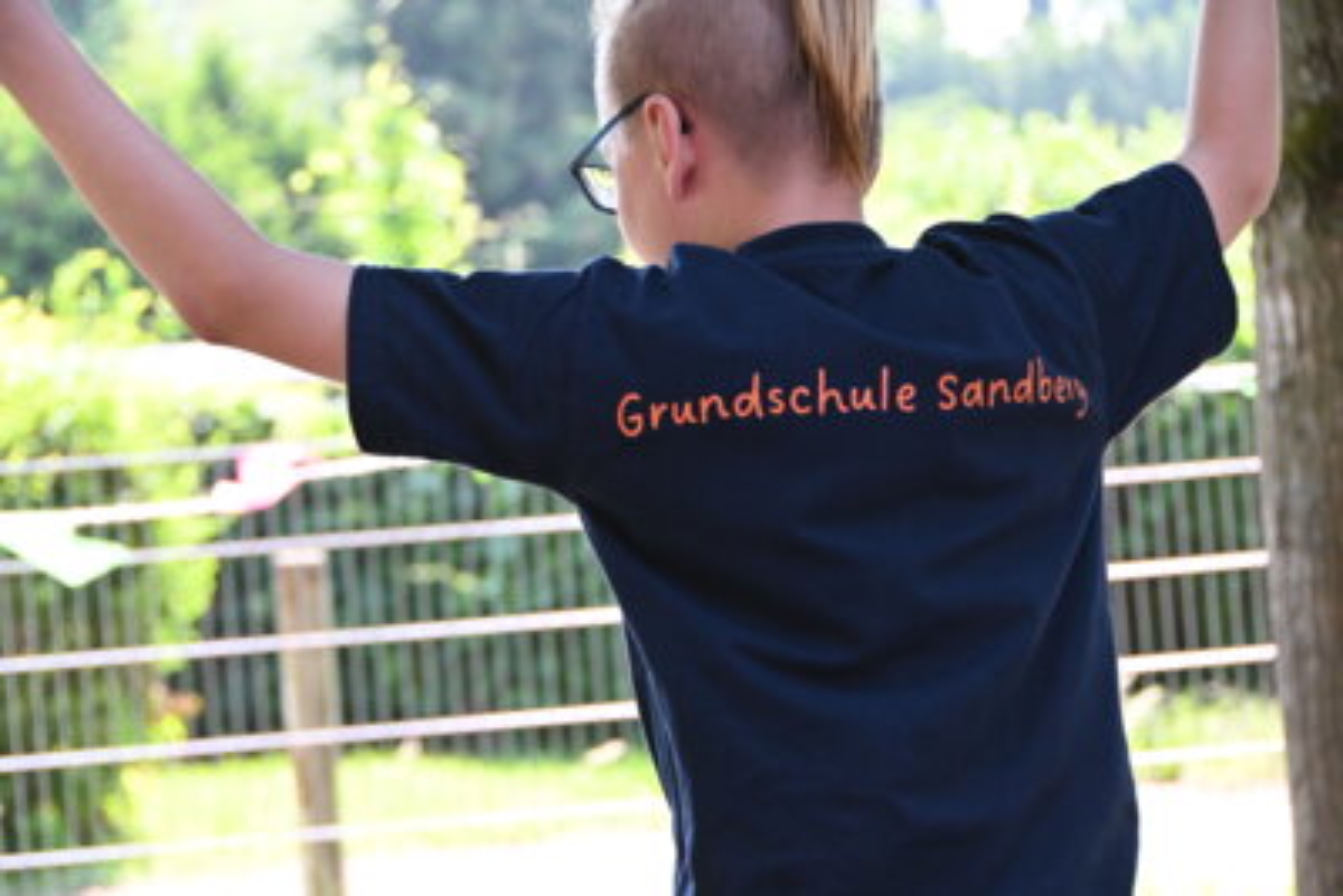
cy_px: 448
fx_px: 3918
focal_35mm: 105
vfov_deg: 13.1
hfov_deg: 19.4
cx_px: 672
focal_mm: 70
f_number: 5
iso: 320
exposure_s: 1/125
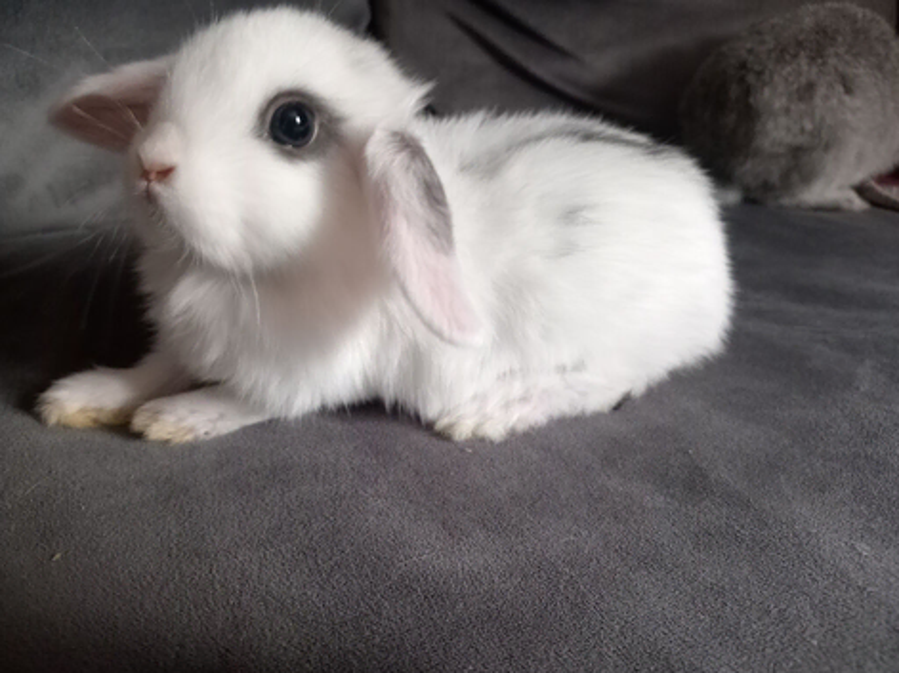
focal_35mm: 25
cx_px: 450
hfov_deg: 69.4
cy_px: 336
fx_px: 649
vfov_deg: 54.9
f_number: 1.8
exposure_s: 1/20
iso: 778
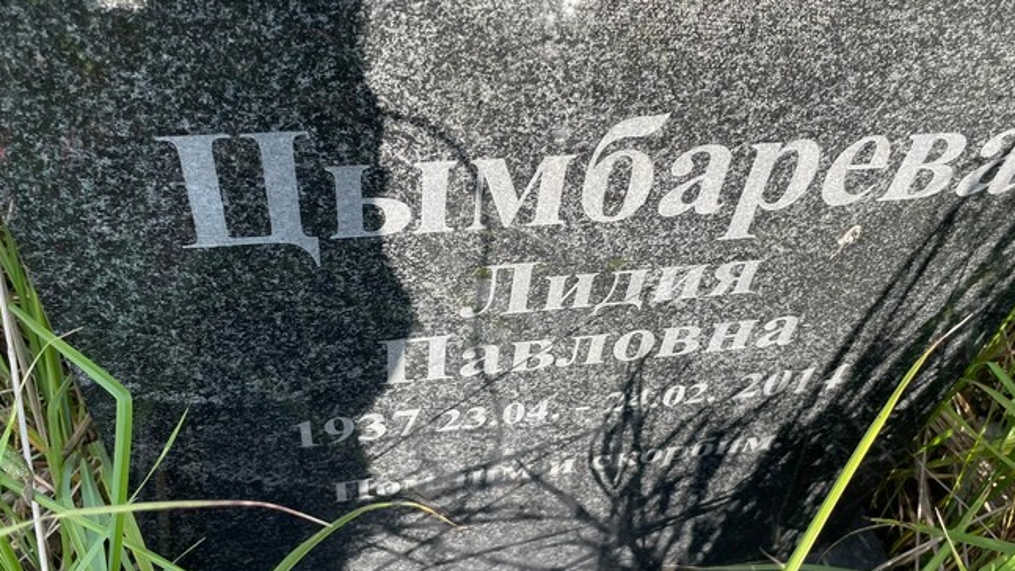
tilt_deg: -50.1
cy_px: 318
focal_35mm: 35
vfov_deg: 33.7
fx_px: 942
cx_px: 532
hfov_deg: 56.6
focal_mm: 4.2
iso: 32
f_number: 1.6
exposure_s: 1/690
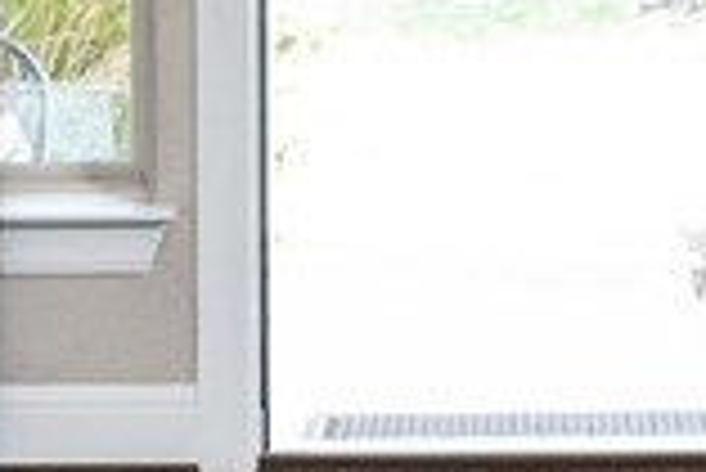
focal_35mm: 166
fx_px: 3258
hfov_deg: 12.3
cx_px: 555
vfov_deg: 8.1
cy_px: -324
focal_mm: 24
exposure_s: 1/30
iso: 800
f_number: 7.1
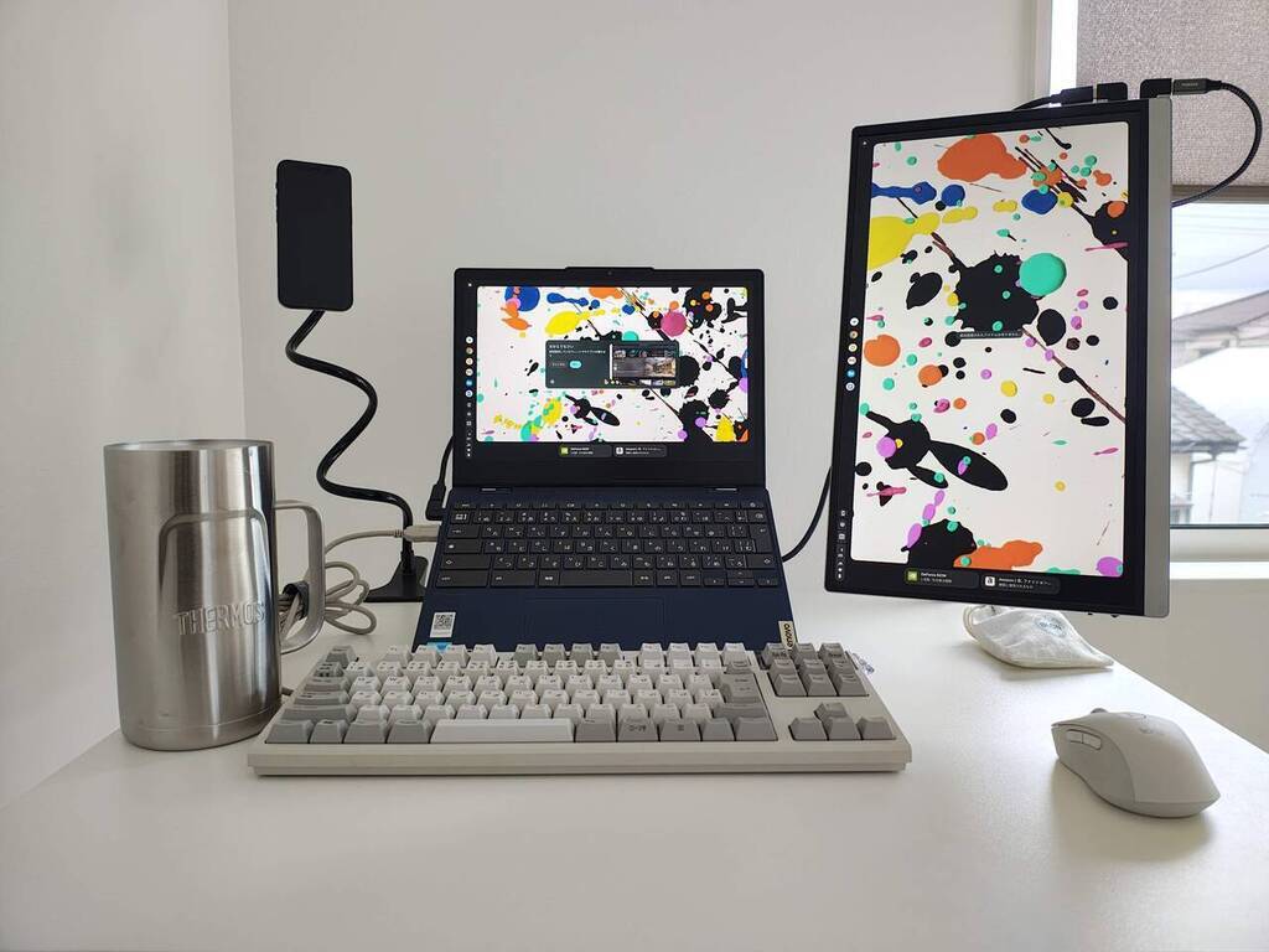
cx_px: 634
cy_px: 476
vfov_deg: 54.9
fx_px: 916
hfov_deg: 69.4
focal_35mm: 25
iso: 302
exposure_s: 1/60
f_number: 1.4
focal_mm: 5.89
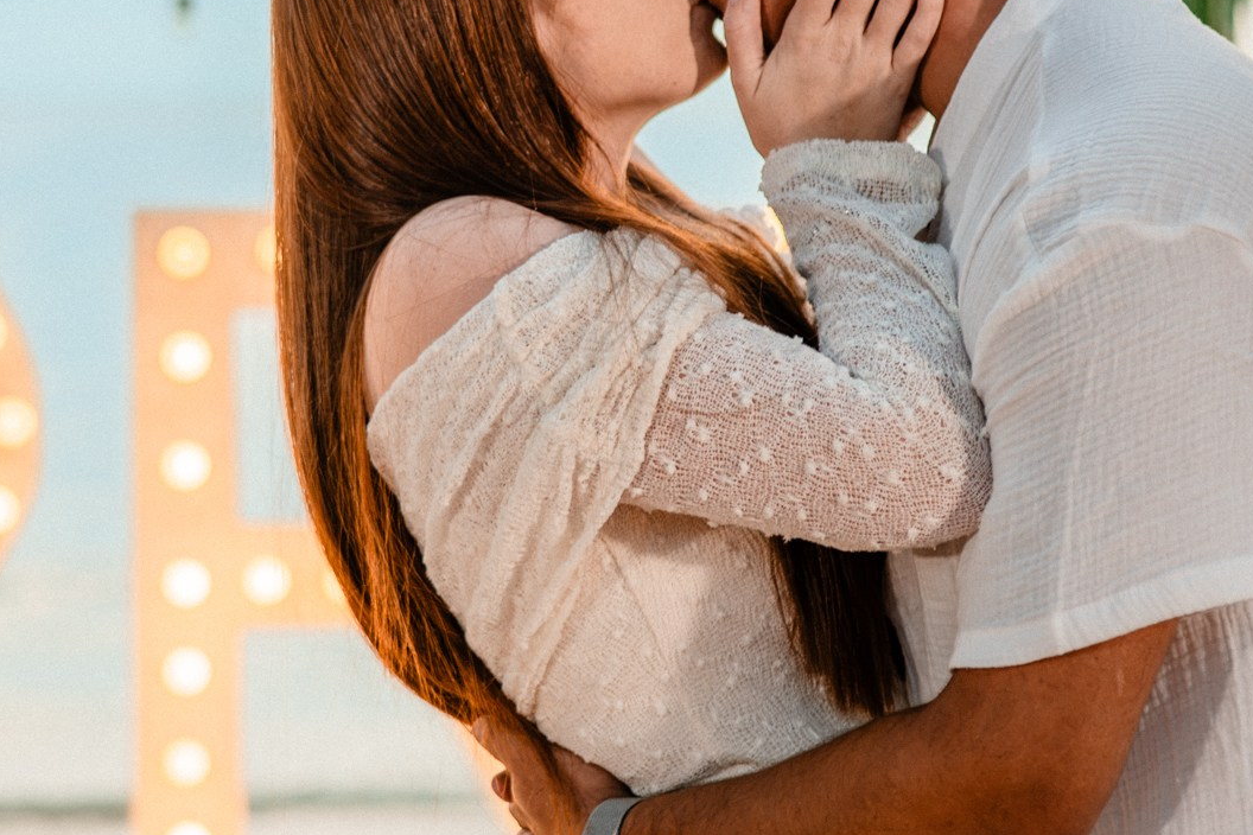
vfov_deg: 12.4
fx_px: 3828
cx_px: 564
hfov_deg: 18.6
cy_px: 275
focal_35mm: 110
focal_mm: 50
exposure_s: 1/250
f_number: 2.5
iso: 125
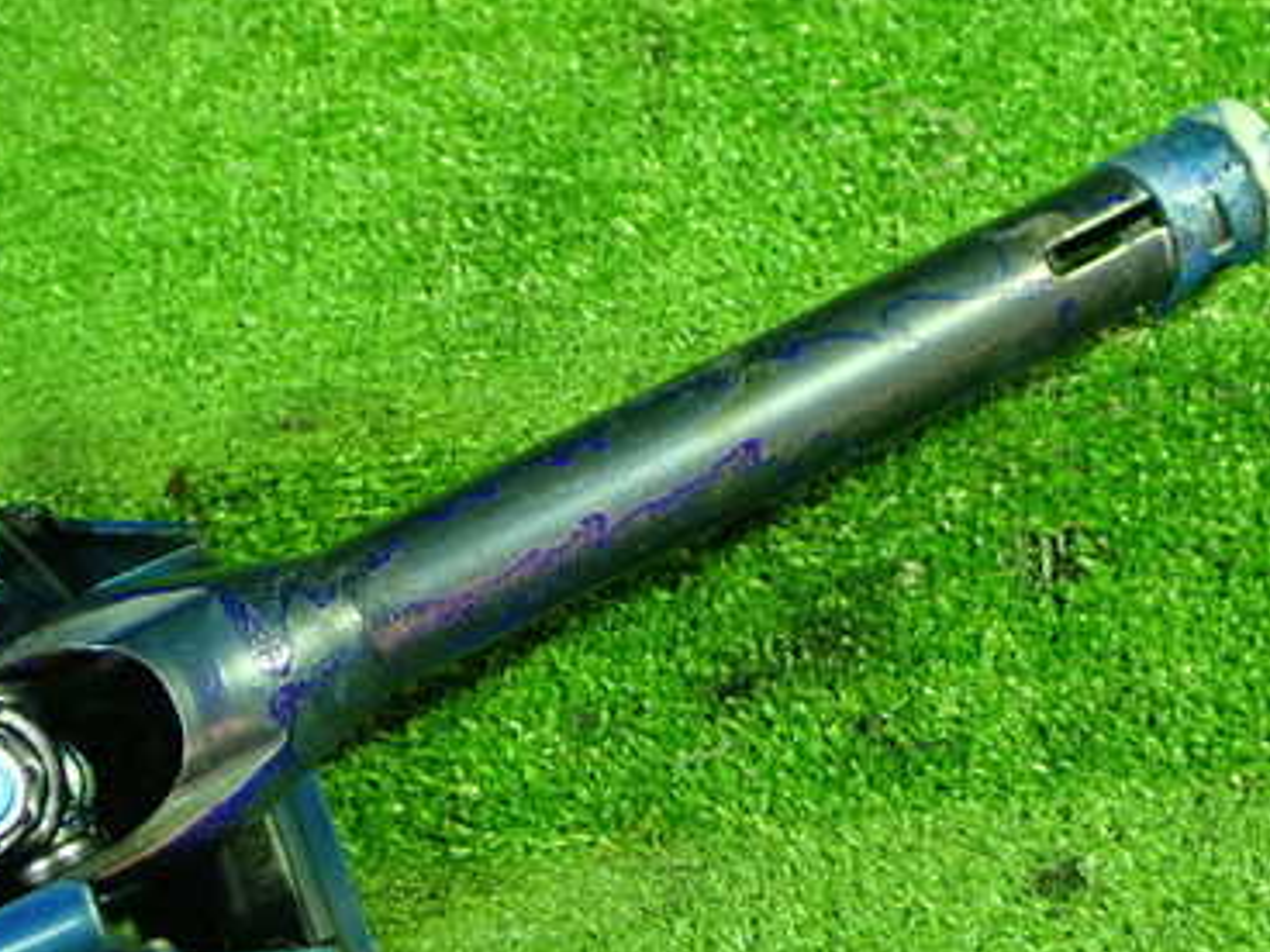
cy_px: 690
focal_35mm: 62
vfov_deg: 23.5
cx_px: 431
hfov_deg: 31.0
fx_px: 2275
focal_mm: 6.83
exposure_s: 1/25
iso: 800
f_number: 2.7
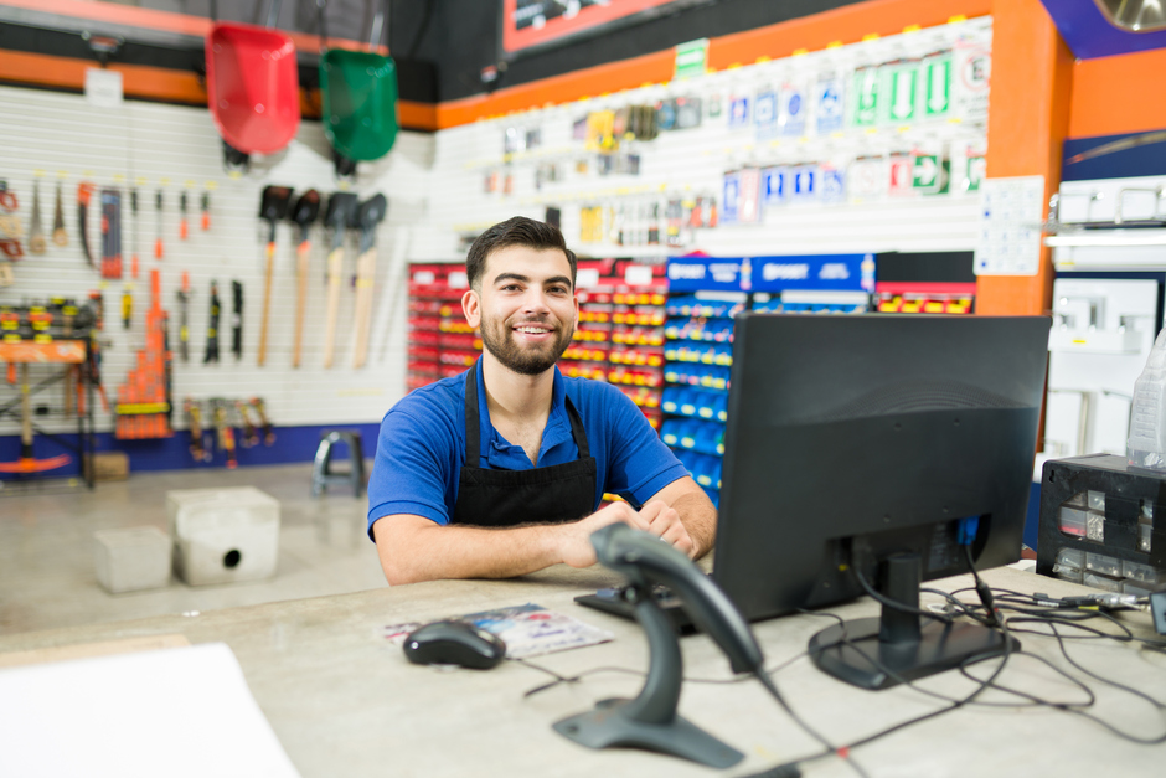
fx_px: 1134
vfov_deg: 37.9
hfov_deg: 54.4
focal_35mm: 35
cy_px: 389
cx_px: 583
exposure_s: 1/160
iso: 100
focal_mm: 35
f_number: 1.8
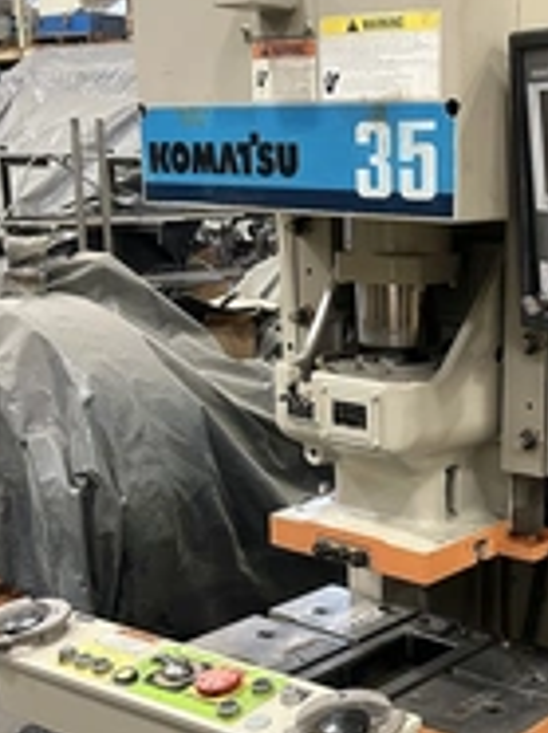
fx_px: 1185
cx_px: 465
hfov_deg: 25.4
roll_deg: -0.5
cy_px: 520
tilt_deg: -16.5
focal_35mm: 56
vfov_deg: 33.9
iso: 400
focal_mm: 5.7
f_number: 1.5
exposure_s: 1/40
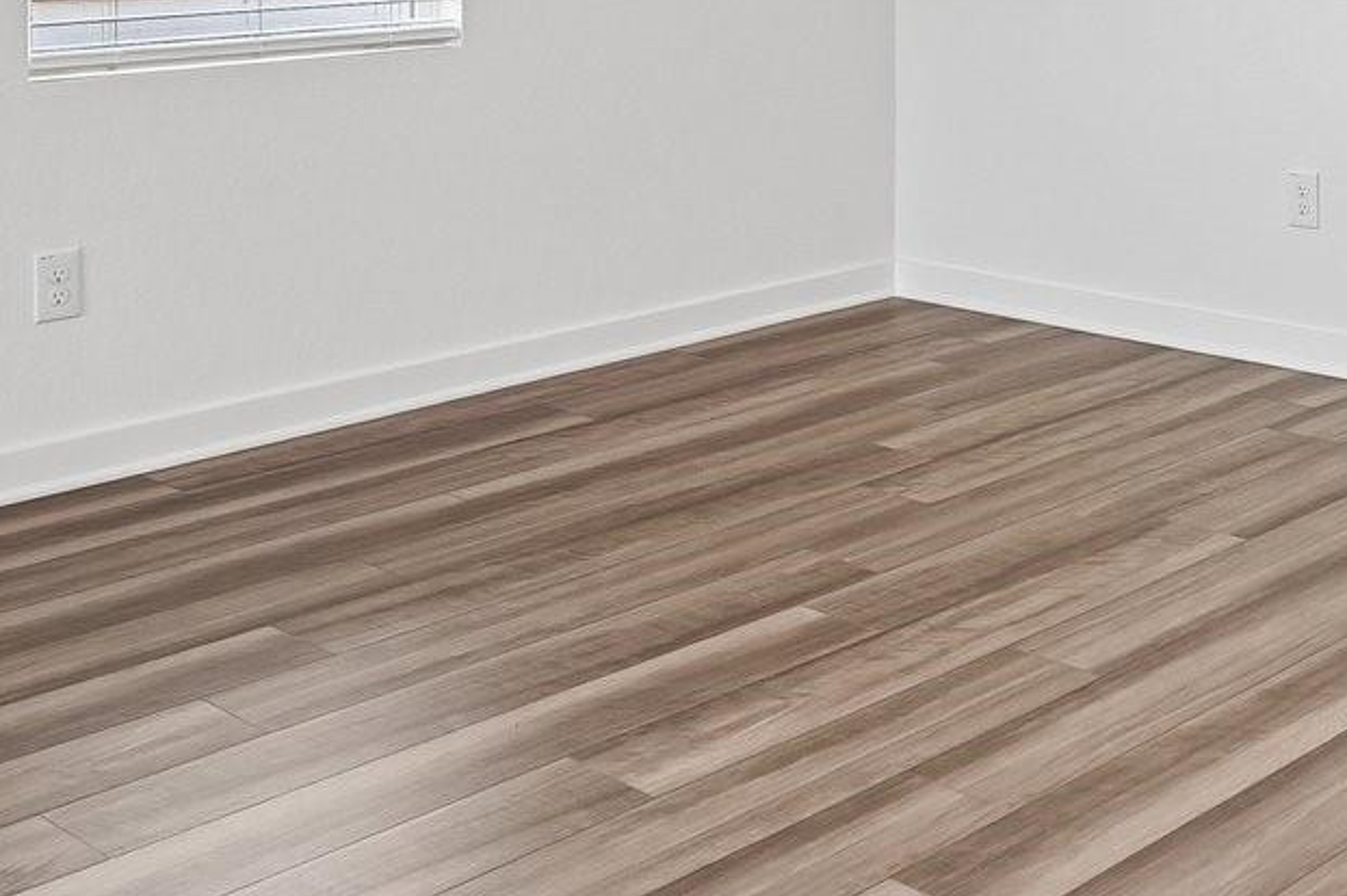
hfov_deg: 33.2
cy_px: -172
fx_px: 2156
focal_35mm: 58
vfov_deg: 21.8
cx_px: 1161
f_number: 8
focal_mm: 17.5
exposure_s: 1/30
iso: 200
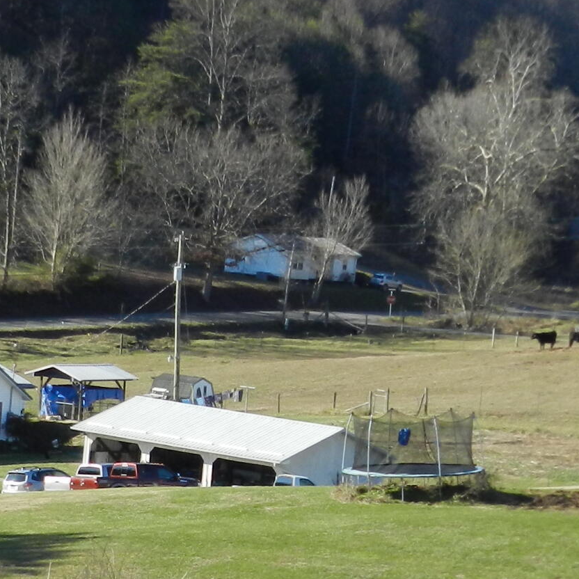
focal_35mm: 169
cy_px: 456
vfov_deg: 10.3
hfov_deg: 10.3
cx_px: 160
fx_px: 3198
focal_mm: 9.4
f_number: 4.4
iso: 160
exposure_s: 1/500
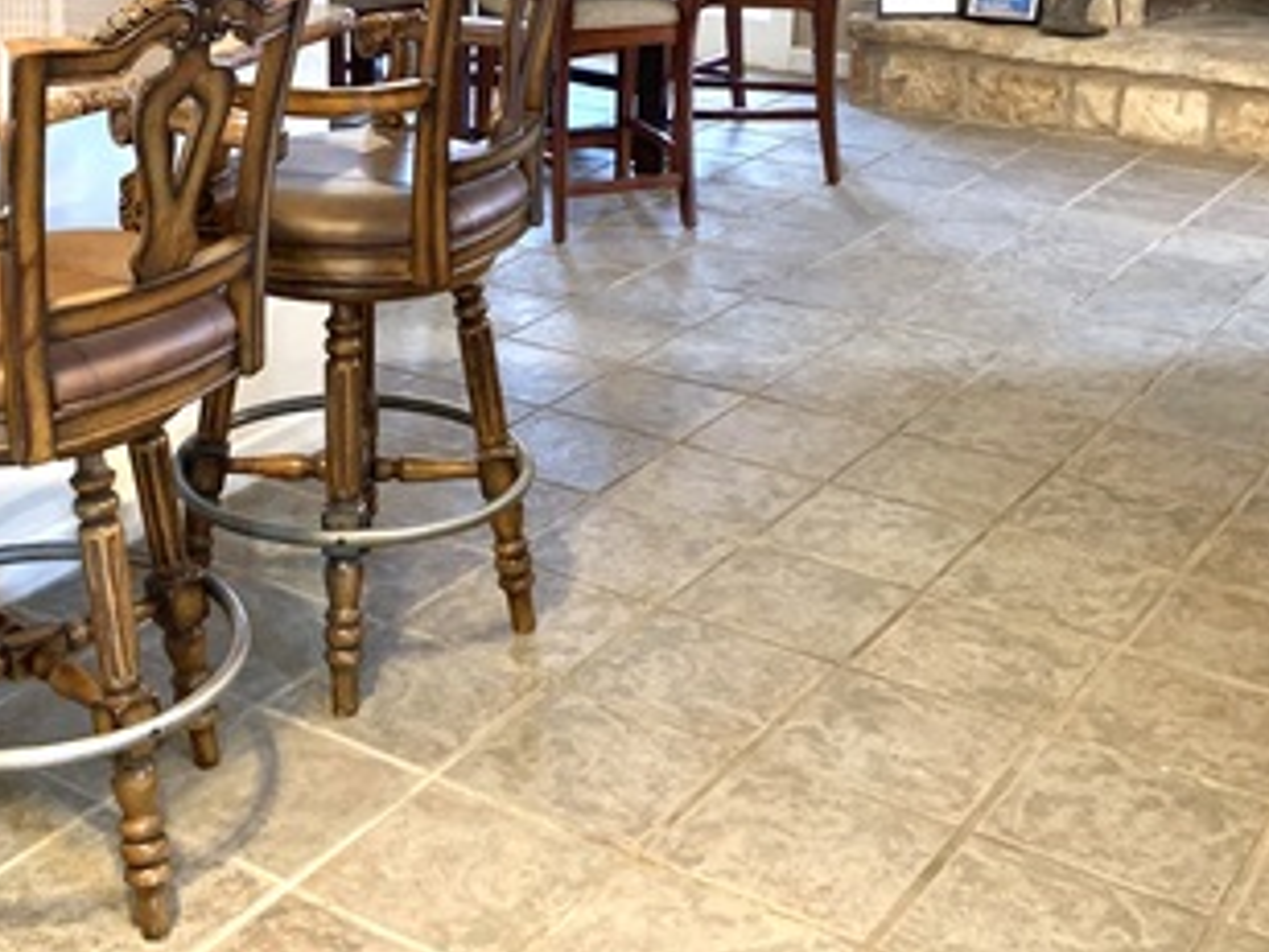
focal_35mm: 54
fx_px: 1980
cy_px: 173
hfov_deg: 35.0
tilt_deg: -13.3
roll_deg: -0.6
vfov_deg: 26.5
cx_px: 379
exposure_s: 1/40
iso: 250
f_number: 1.8
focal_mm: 4.25
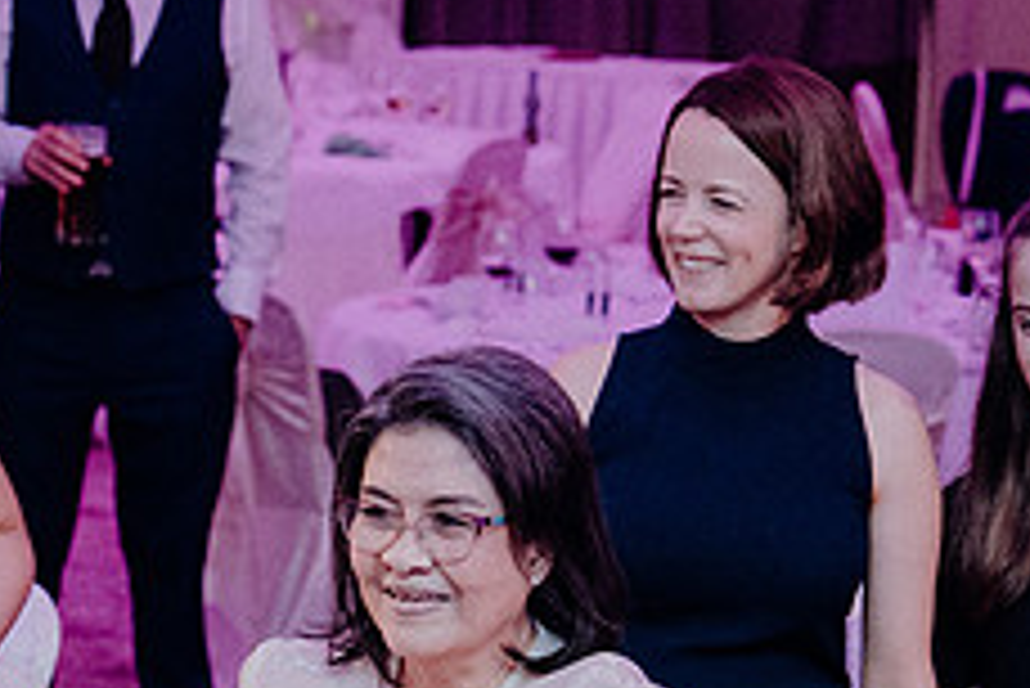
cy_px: 690
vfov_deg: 7.2
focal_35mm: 190
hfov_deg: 10.7
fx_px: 5439
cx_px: 63
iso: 3200
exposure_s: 1/160
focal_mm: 50
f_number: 3.5
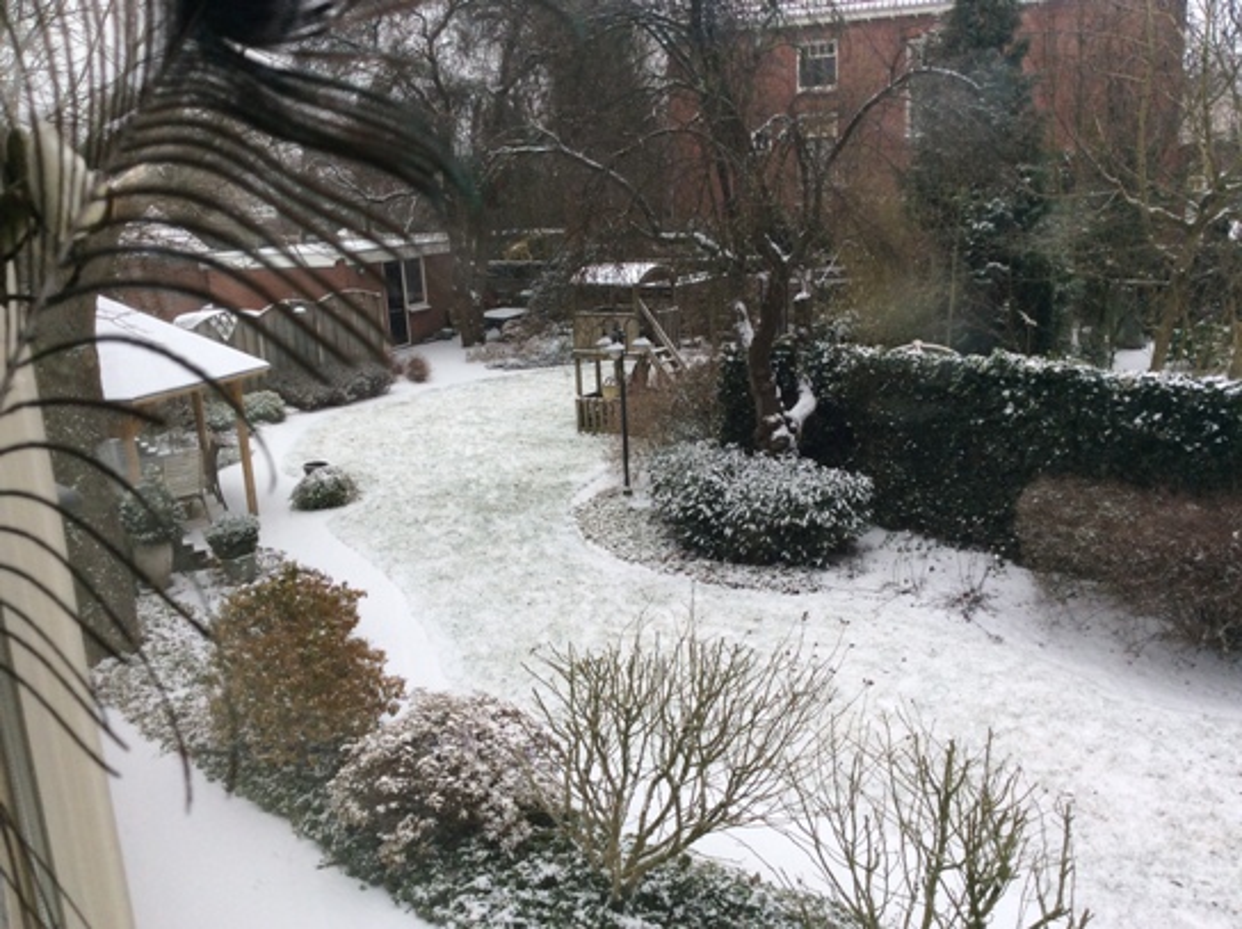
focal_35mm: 32
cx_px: 621
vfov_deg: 44.1
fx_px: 1147
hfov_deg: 56.9
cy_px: 464
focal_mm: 3.3
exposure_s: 1/178
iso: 32
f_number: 2.4
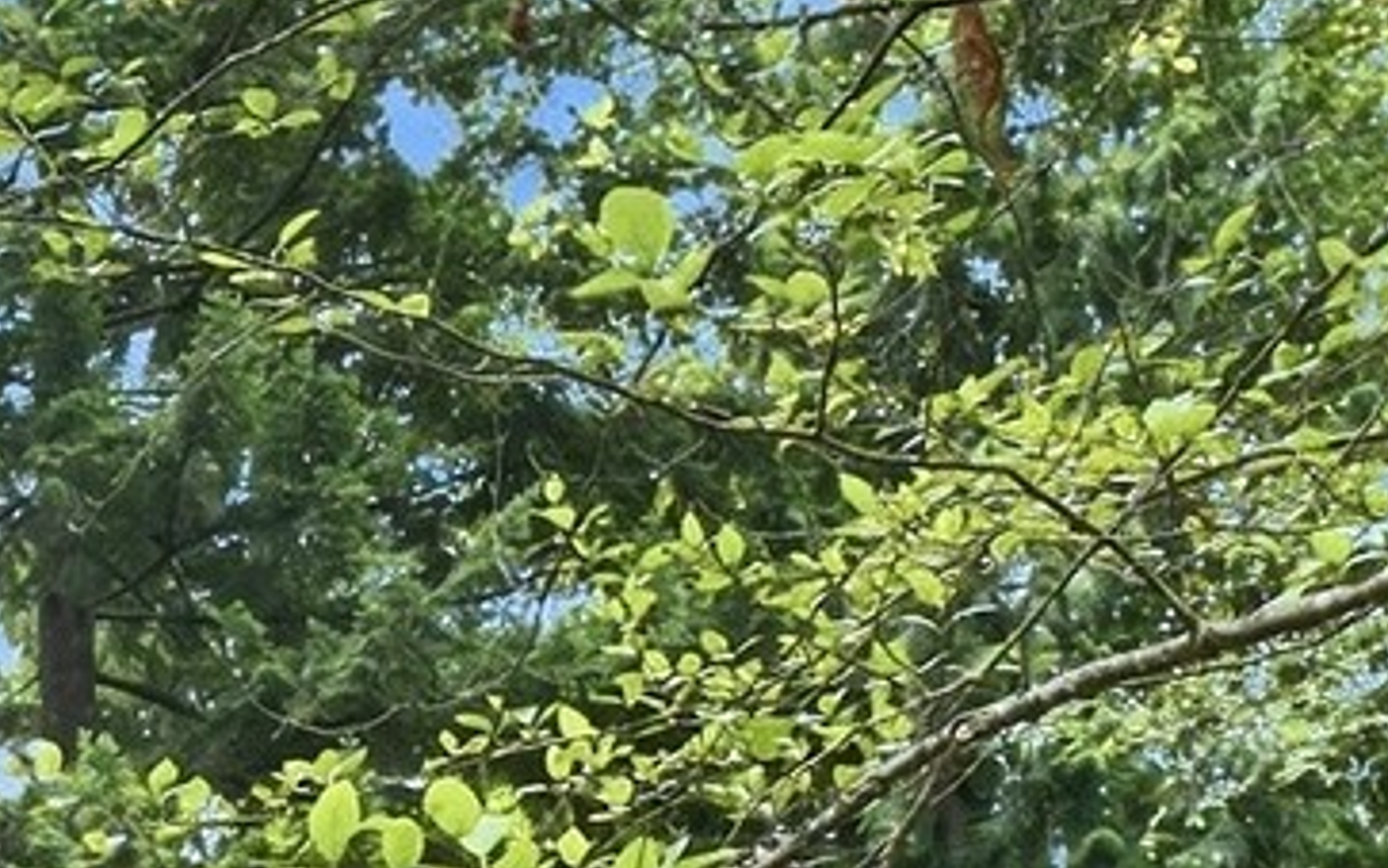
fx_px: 5410
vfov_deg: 8.6
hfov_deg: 13.2
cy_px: 1872
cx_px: -1126
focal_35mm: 143
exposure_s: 1/20
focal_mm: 30
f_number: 9
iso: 400
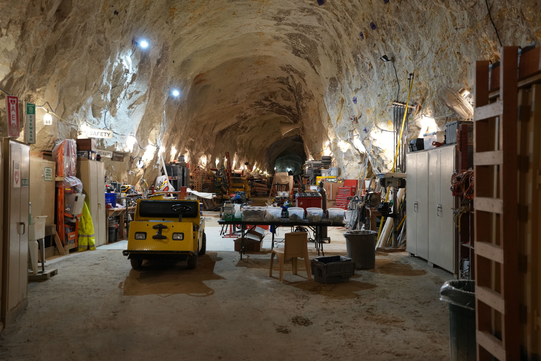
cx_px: 270
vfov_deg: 37.9
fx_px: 526
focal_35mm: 35
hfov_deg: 54.4
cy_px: 180
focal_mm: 35
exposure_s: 1/40
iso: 800
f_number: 2.8
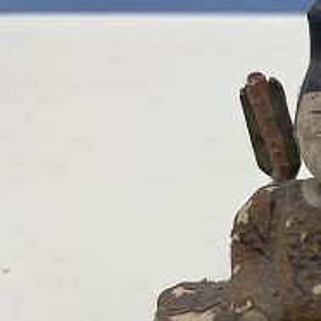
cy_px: 235
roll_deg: -0.2
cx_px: 549
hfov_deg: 18.1
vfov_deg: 21.8
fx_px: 829
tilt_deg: -27.8
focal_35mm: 79
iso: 80
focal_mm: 4.2
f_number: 1.6
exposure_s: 1/120
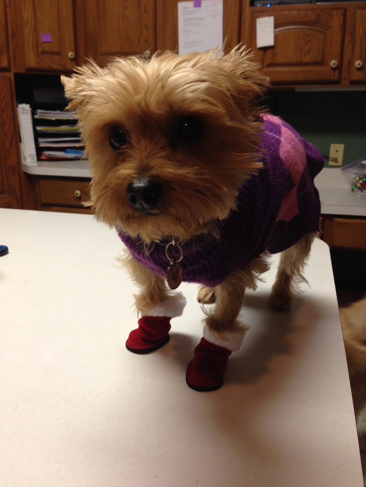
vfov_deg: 55.4
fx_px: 465
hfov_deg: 42.9
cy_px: 244
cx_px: 183
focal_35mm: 33
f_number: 2.4
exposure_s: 1/20
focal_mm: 4.12
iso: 80
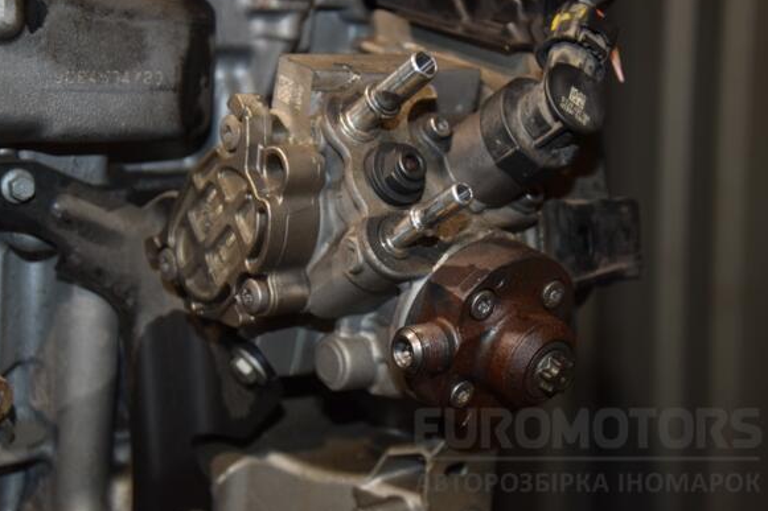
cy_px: 252
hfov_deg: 32.4
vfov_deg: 21.9
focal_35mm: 62
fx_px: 1322
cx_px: 390
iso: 800
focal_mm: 40
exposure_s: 1/60
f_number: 4.8
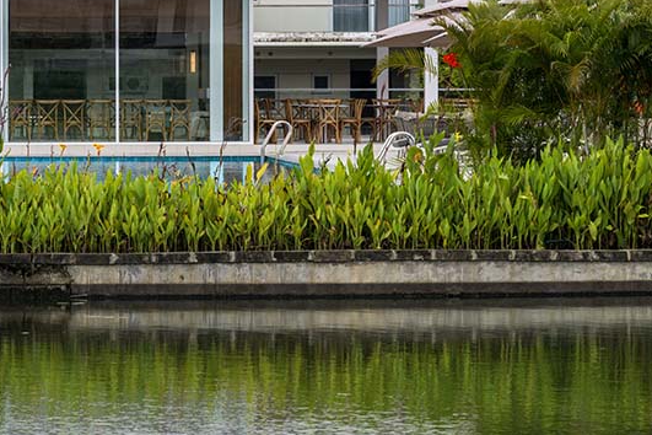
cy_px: 127
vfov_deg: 6.1
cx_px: 109
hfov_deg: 9.1
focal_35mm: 226
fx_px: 4093
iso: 450
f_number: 9
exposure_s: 1/500
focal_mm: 125
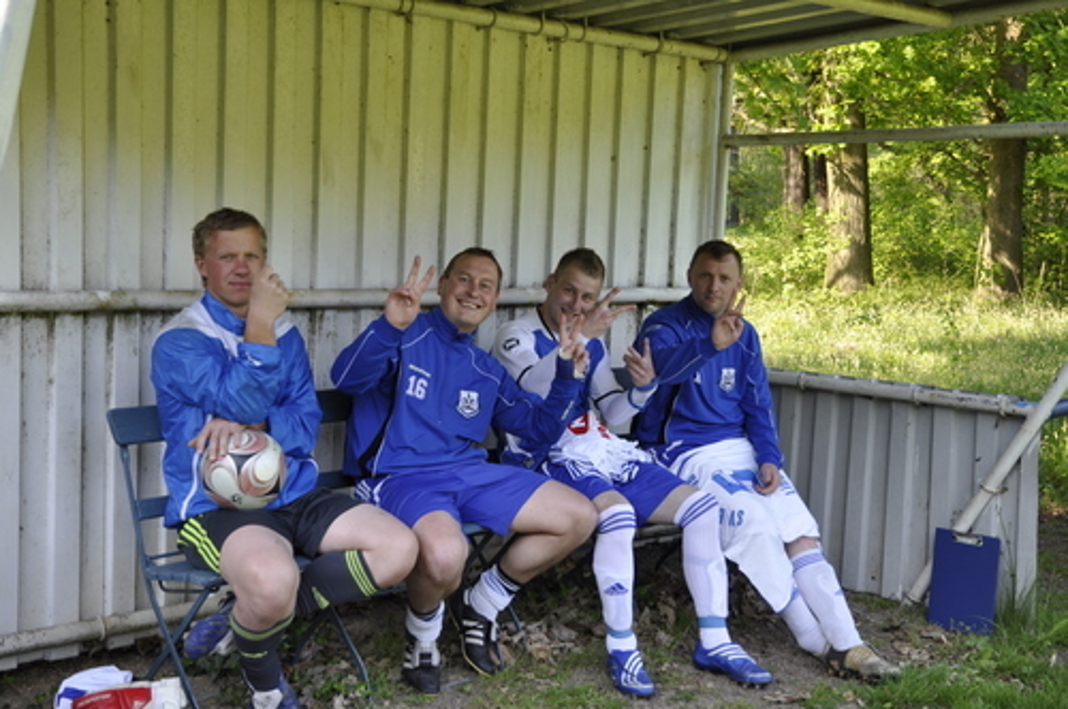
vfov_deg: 29.8
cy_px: 354
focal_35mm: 45
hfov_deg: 43.7
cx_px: 534
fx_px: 1333
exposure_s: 1/125
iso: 200
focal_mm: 30
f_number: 5.6
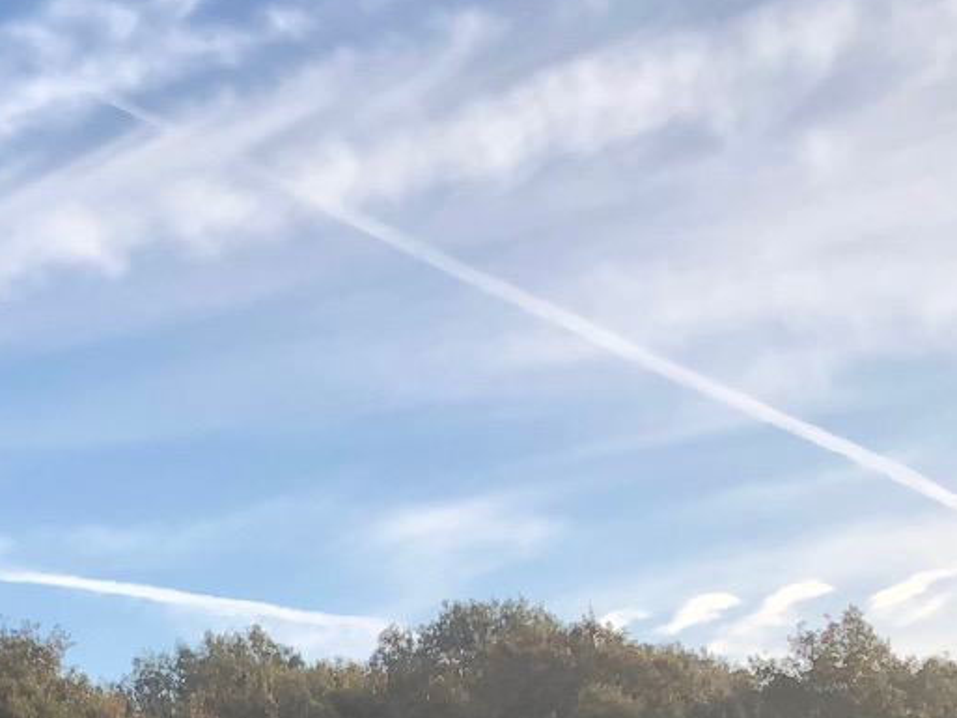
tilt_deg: -6.3
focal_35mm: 110
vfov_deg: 12.2
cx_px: -407
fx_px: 3042
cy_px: 1337
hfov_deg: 16.5
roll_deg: +0.2
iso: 20
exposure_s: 1/640
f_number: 1.8
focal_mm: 3.99
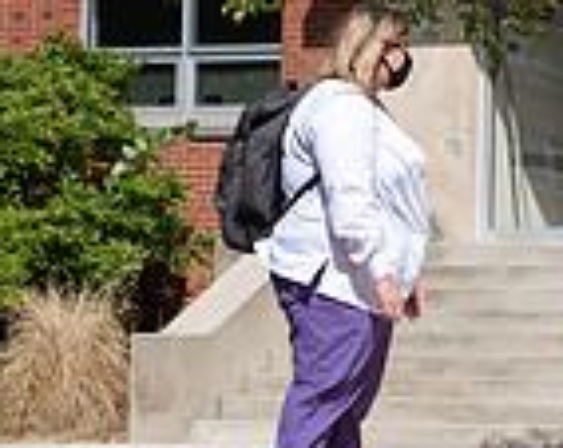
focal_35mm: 269
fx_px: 4473
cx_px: 547
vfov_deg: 5.7
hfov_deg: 7.2
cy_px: 387
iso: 100
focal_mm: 70
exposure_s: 1/640
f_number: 5
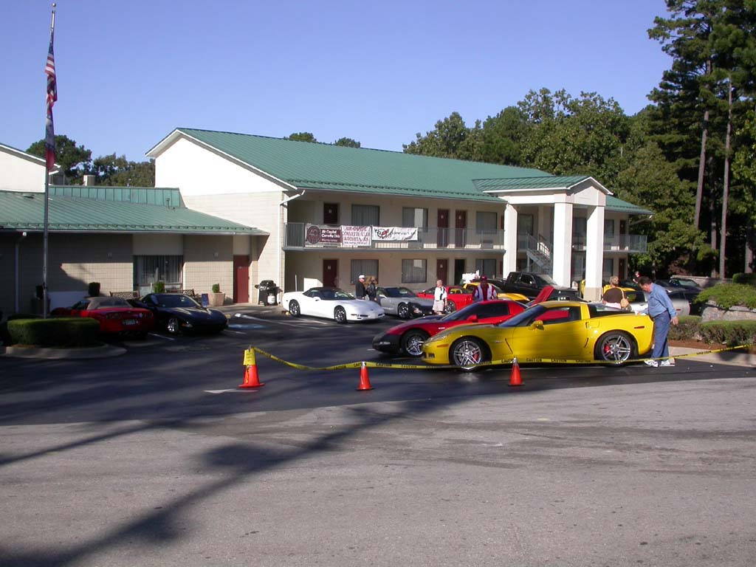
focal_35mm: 38
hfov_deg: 49.0
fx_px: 830
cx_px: 378
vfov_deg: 37.7
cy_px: 284
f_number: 7.5
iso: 100
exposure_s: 1/357
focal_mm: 7.85
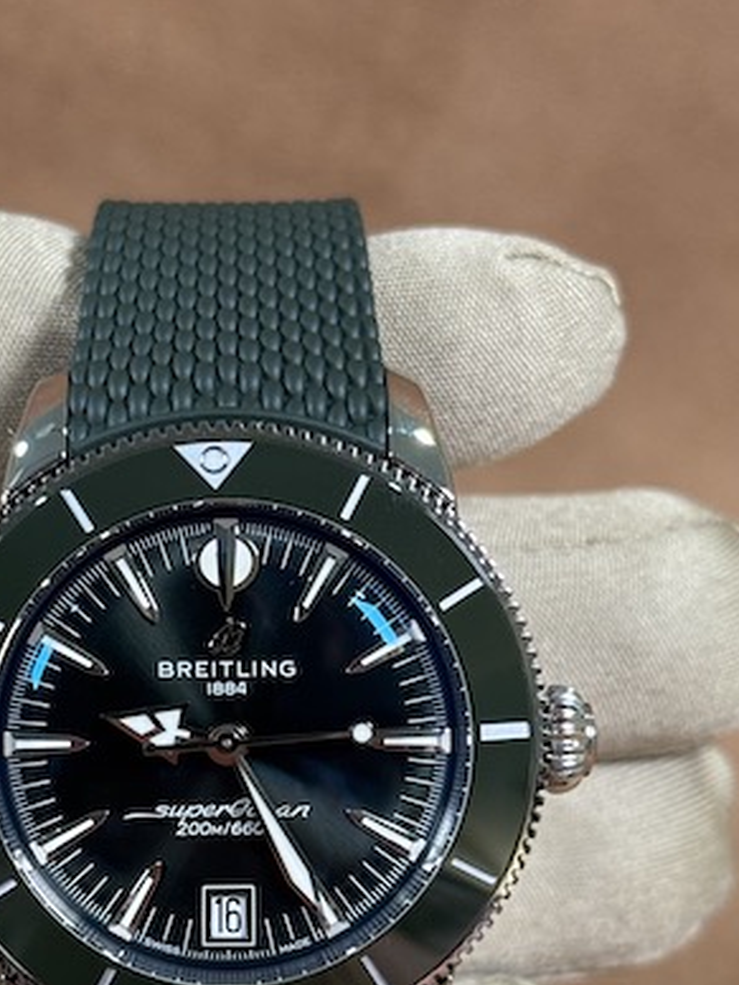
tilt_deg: -26.3
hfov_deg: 14.9
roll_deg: -1.6
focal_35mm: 99
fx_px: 2818
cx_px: 241
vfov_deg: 19.7
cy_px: 701
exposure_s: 1/54
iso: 125
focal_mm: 6.76
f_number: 1.78
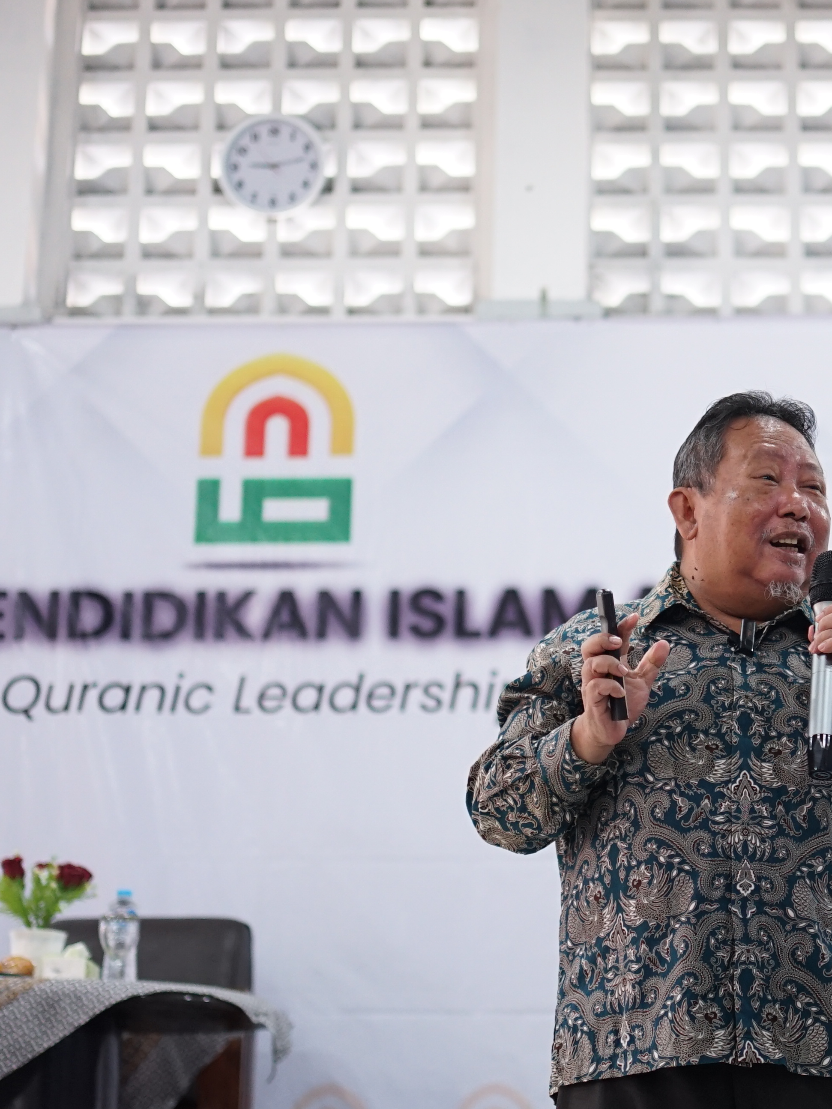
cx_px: 737
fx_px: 2435
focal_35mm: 76
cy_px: 561
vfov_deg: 25.7
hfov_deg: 19.1
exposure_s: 1/125
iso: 800
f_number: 1.8
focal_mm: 35
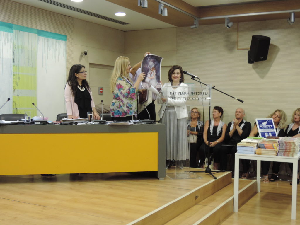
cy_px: 112
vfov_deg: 30.9
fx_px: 407
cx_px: 150
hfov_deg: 40.4
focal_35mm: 47
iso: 400
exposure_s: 1/25
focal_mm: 8.3
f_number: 3.5
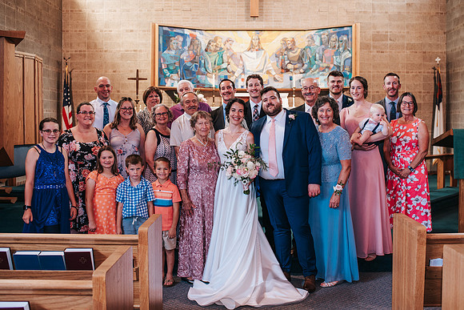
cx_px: 250
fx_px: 501
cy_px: 138
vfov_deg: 34.3
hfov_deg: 49.6
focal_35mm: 39
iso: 800
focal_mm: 35
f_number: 3.2
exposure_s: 1/125
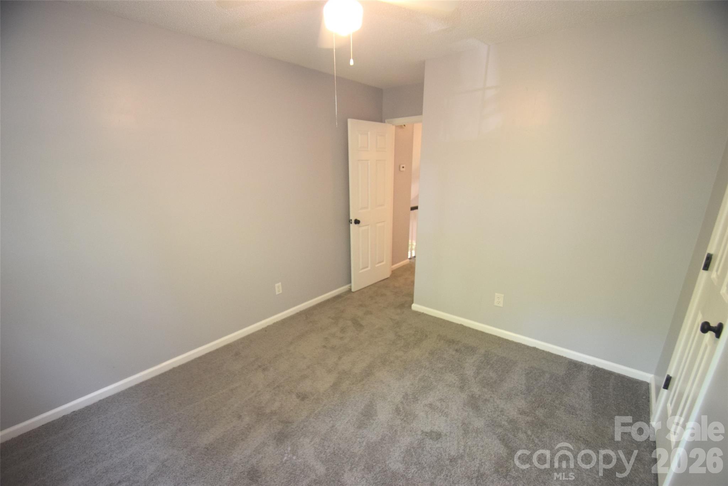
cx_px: 364
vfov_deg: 77.4
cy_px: 243
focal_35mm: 15
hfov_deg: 100.4
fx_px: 303
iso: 1600
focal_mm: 10
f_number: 3.5
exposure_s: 1/60
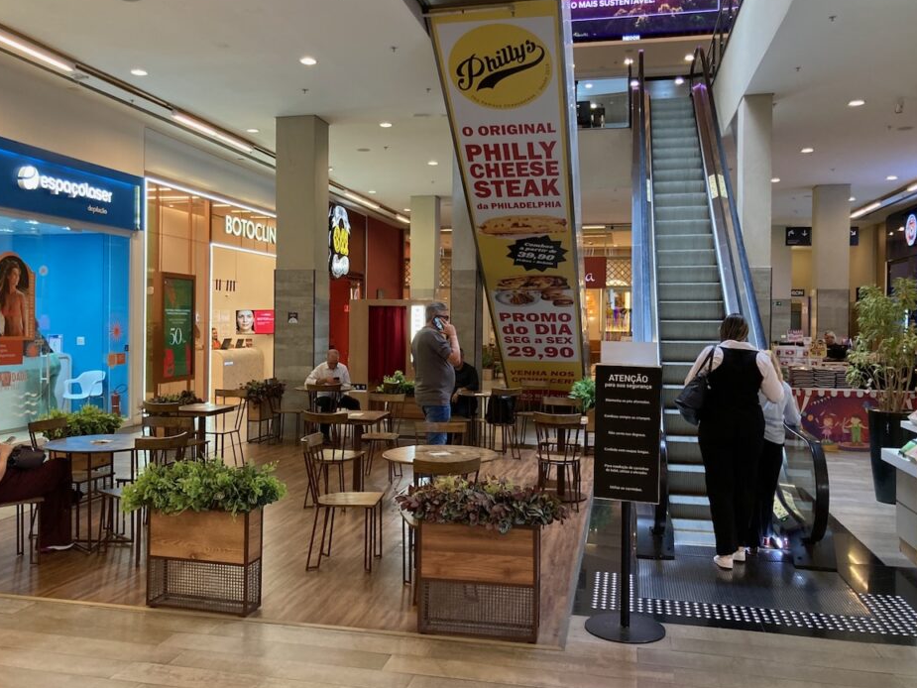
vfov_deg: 45.4
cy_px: 318
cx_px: 447
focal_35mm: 31
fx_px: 821
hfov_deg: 58.3
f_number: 1.8
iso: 250
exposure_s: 1/60
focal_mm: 3.99
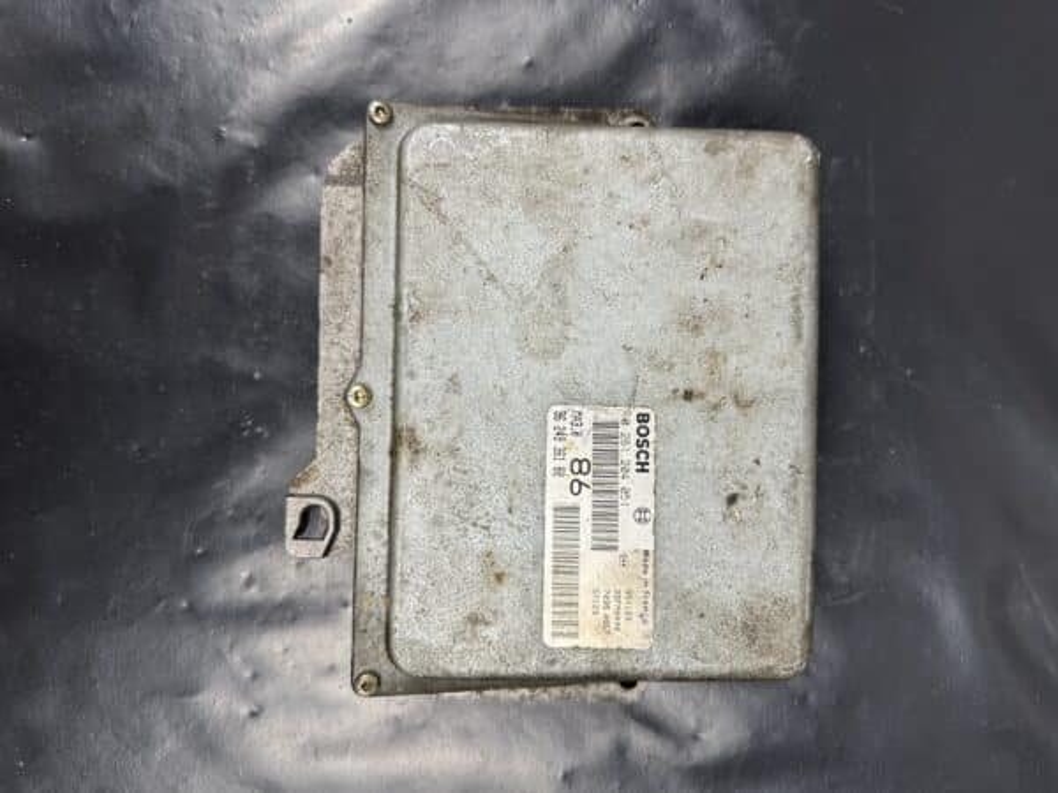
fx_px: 734
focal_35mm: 24
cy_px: 396
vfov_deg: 56.8
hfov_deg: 71.6
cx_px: 529
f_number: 1.78
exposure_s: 1/100
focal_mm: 6.86
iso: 100
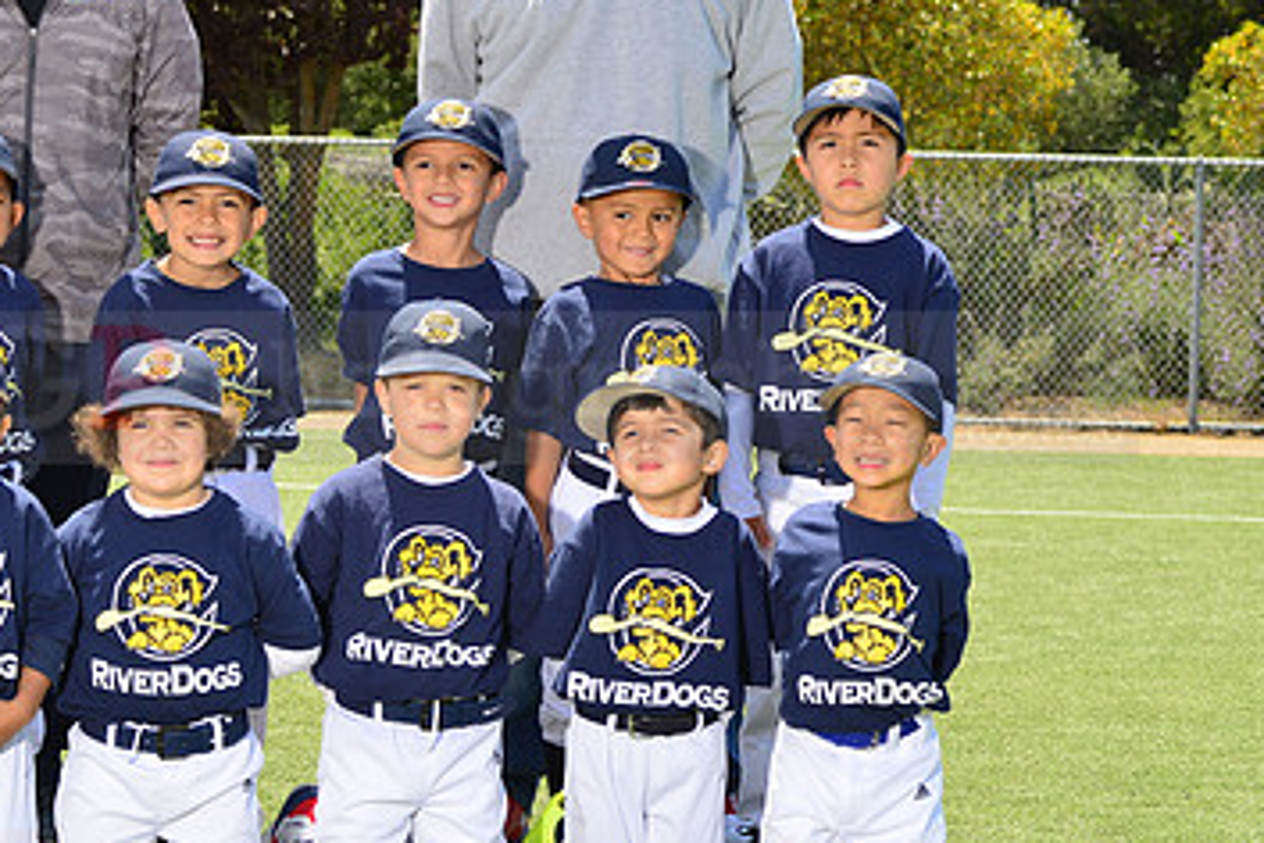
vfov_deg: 10.5
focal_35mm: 131
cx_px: 446
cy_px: 359
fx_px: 4599
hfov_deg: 15.6
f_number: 11
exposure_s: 1/250
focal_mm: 80
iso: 250
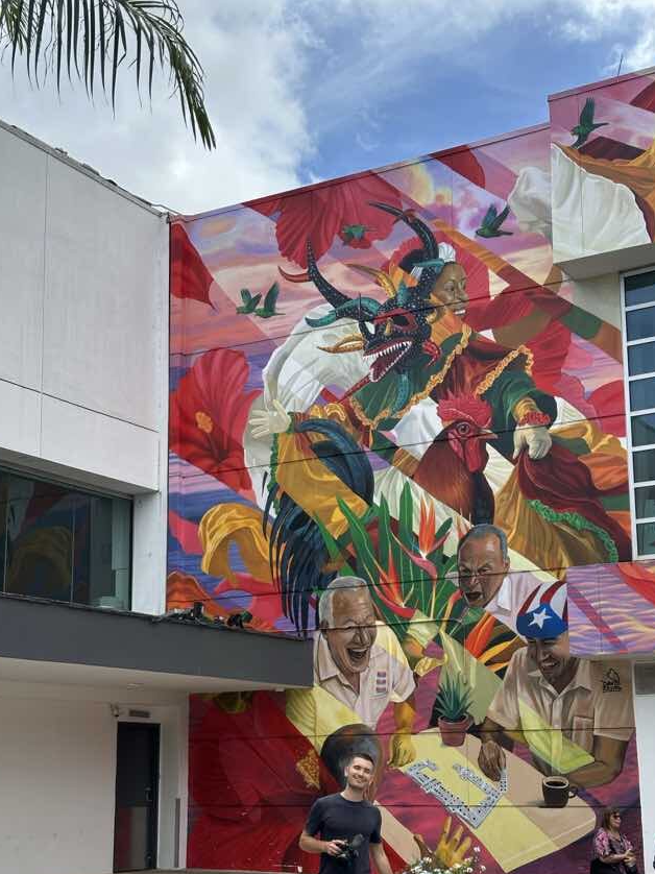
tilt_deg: +12.9
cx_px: 361
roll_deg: -0.4
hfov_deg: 26.5
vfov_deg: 34.9
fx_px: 1388
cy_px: 500
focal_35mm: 55
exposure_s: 1/2203
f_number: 1.78
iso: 64
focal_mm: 6.86
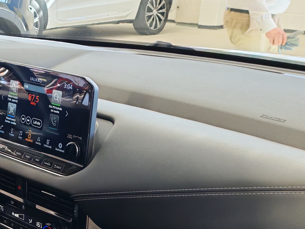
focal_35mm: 78
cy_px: 279
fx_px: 687
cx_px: 25
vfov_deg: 17.9
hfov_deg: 24.2
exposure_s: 1/100
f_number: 1.9
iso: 844
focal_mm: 6.12
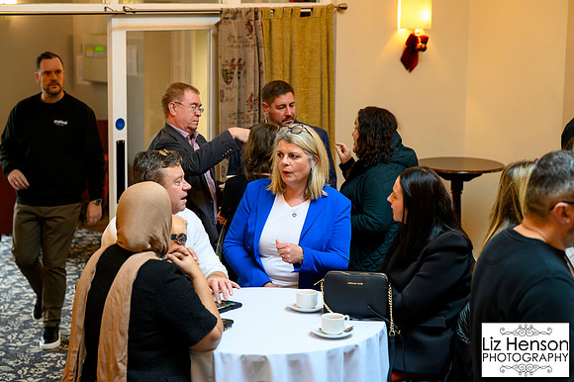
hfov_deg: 26.7
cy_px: 191
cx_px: 287
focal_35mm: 76
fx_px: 1212
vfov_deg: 17.9
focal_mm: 75
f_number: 4
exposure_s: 1/160
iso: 8000
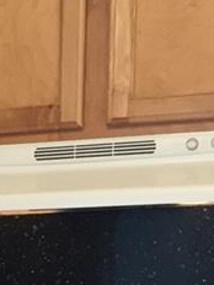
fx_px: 1236
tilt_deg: -8.6
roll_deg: +0.4
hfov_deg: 9.0
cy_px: 431
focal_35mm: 150
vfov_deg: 12.5
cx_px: -296
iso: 64
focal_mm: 4.15
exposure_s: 1/30
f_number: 2.2
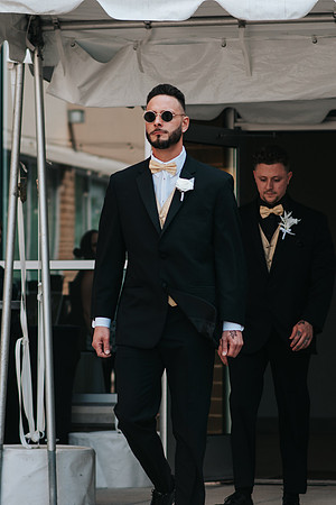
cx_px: 173
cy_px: 252
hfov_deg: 7.2
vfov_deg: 10.8
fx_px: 2677
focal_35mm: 191
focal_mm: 85
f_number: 2.8
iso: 100
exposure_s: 1/800
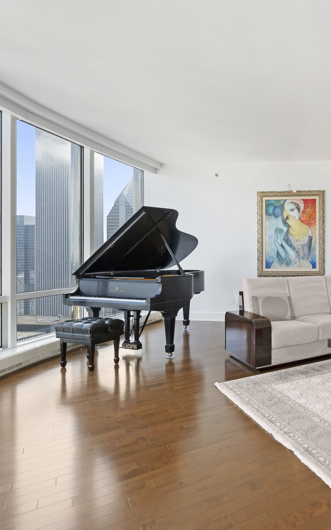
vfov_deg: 73.0
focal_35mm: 25
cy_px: 260
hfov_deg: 43.5
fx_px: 358
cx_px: 321
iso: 200
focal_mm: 15.5
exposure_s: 1/30
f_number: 9.5
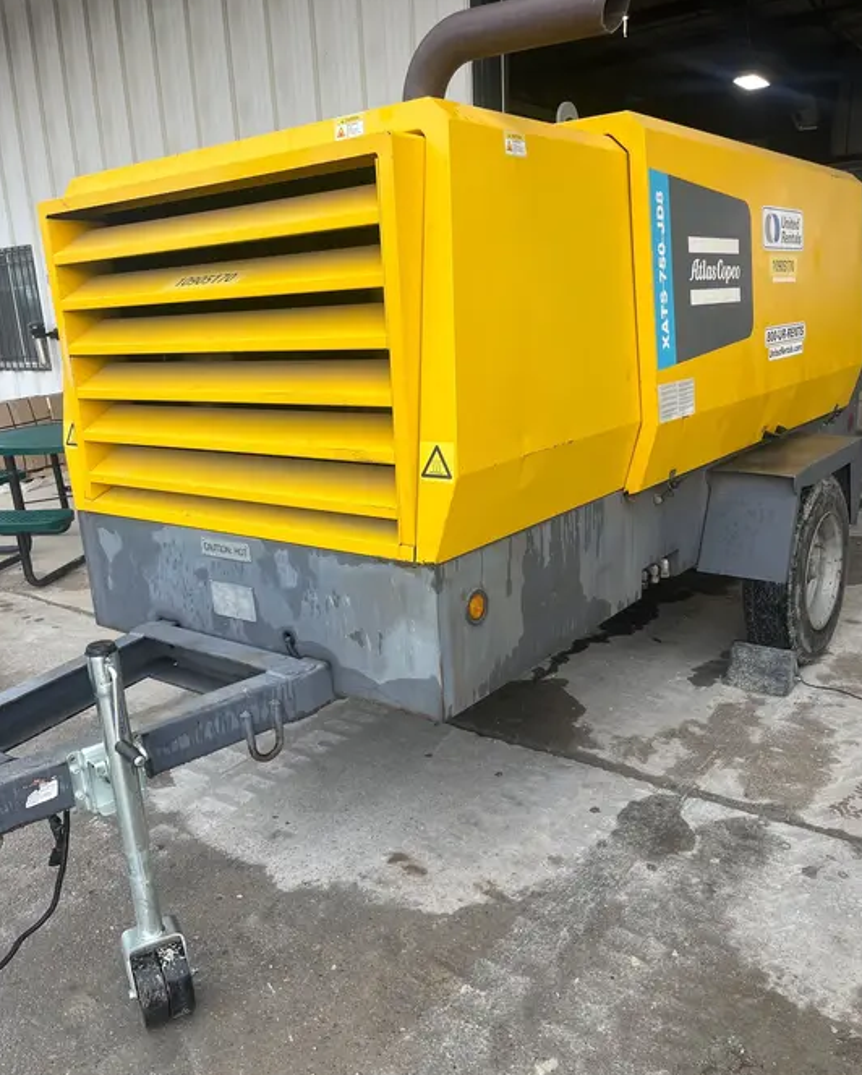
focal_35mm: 28
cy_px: 553
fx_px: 892
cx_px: 439
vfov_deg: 62.2
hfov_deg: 51.6
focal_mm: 5.1
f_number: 1.6
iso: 32
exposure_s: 1/120
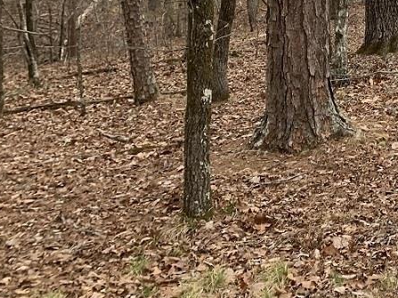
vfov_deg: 19.0
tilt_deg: -0.1
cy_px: -37
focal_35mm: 74
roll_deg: -0.7
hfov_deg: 22.7
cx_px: 553
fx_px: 851
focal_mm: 4.25
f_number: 1.8
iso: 32
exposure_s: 1/122
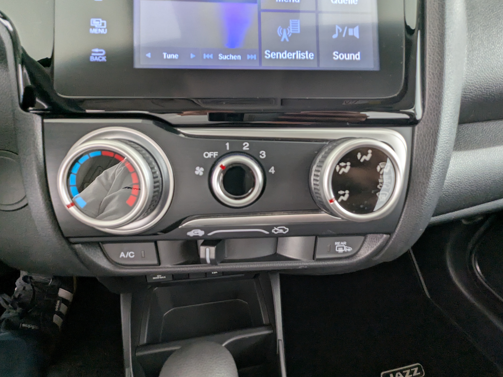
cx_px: 250
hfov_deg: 91.0
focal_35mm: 17
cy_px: 194
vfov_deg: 74.7
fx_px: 247
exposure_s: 1/47.5
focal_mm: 2.35
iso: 178
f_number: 2.2
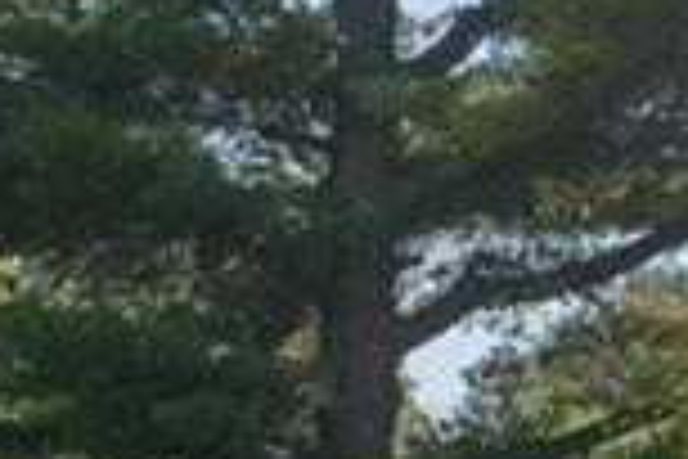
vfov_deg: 6.0
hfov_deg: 9.0
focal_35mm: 227
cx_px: 841
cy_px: -322
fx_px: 4338
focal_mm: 23
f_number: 5.6
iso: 100
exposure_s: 1/1250
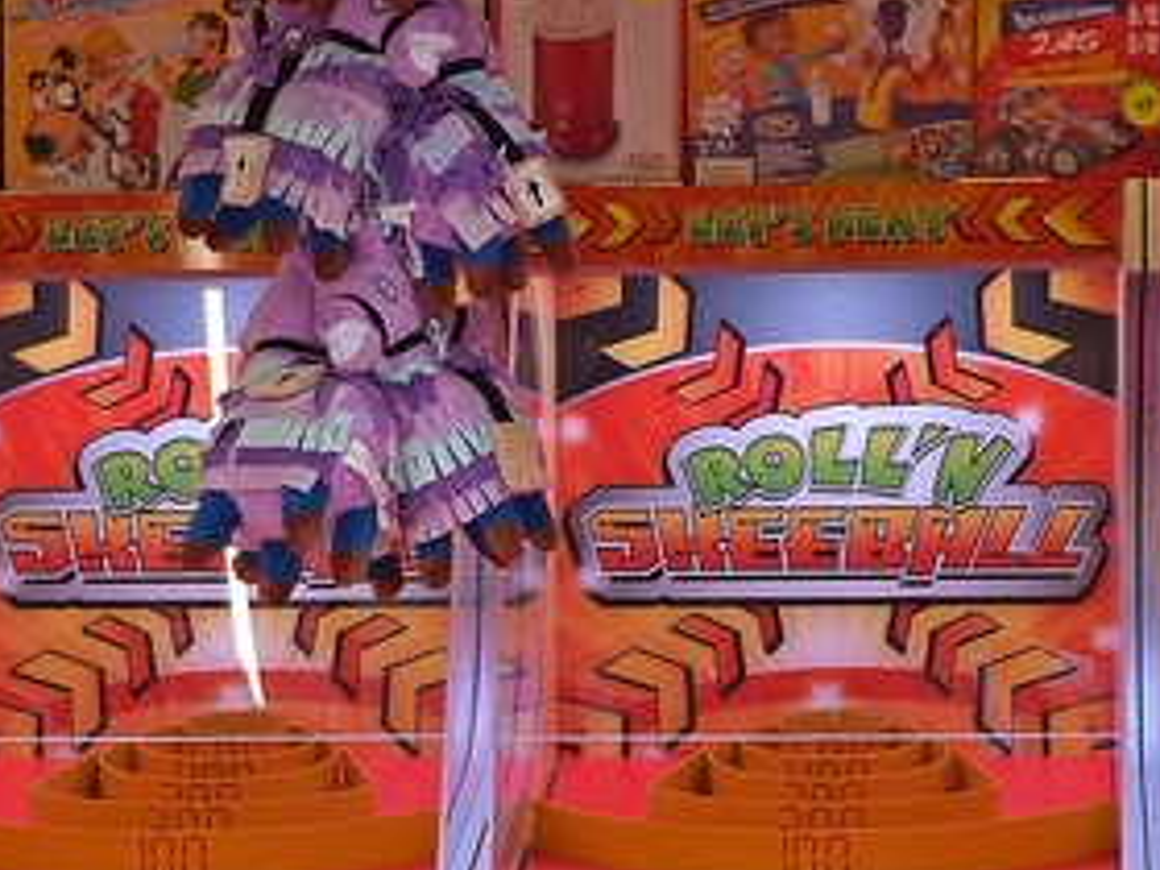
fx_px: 5864
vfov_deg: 8.4
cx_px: 431
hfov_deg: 11.3
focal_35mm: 175
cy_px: 1044
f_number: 3.2
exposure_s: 1/60
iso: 160
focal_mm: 8.7
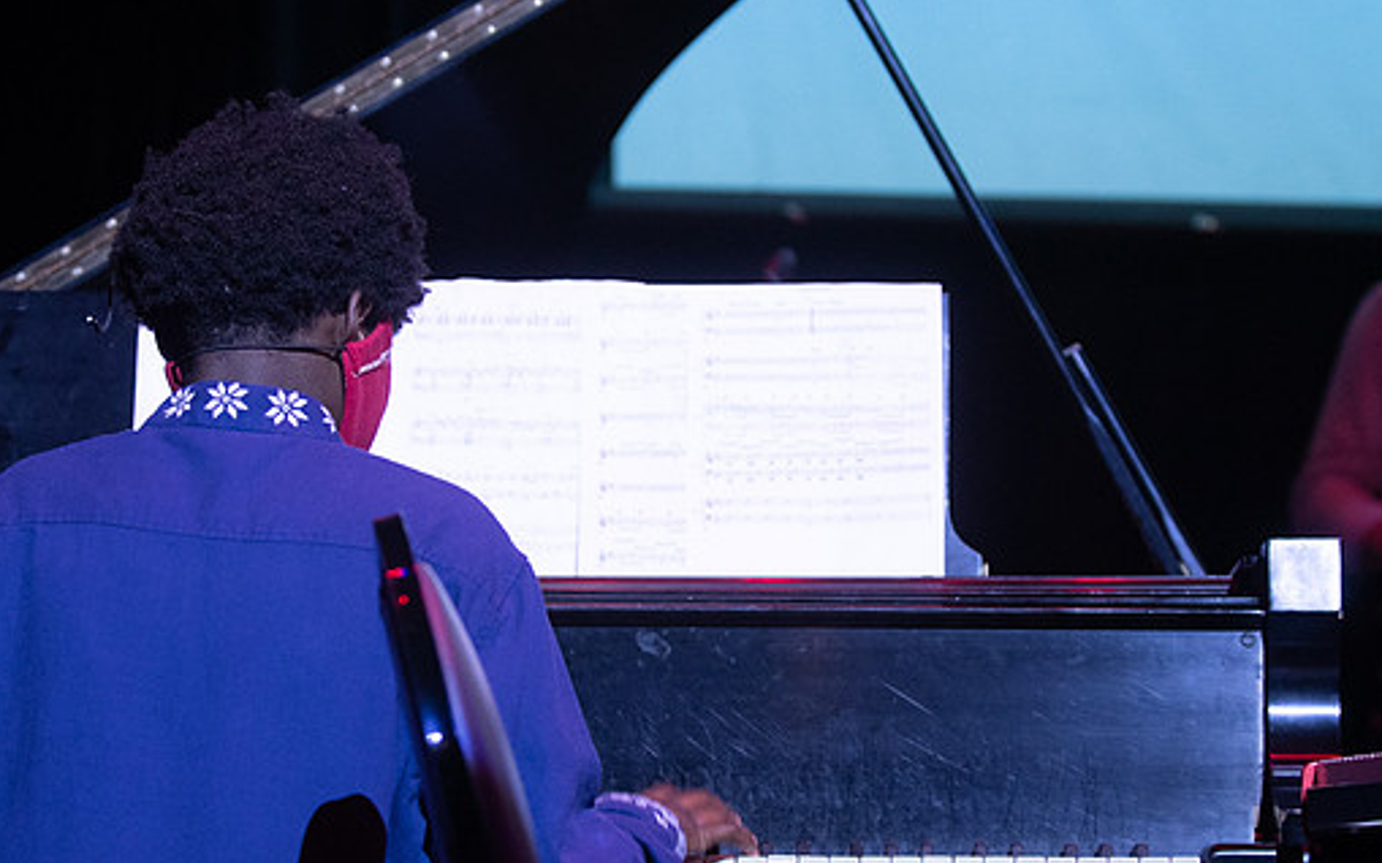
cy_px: 463
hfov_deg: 17.1
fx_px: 4594
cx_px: 643
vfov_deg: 10.7
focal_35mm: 122
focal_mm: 70
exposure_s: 1/160
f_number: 2.8
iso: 1600
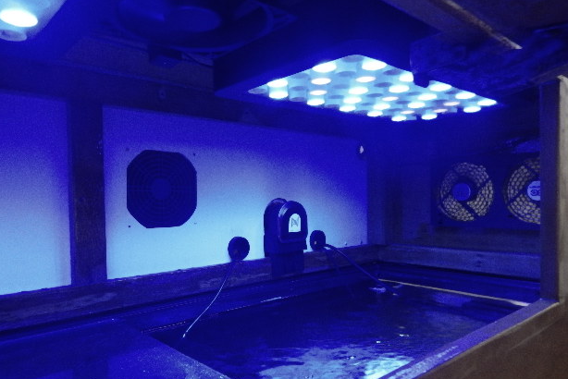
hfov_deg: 69.3
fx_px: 410
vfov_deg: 49.5
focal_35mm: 26
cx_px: 274
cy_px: 206
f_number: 2.8
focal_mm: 4.3
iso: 200
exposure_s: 1/6
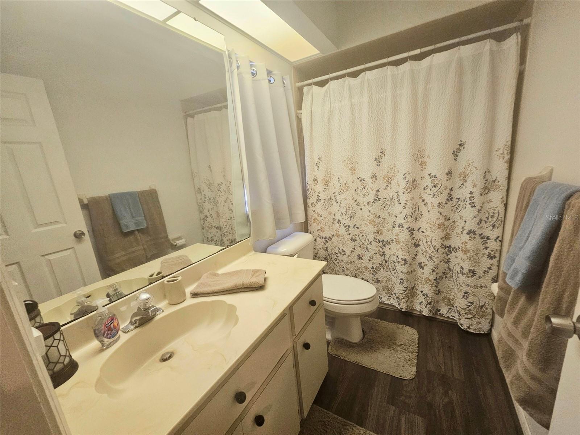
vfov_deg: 89.9
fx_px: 218
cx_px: 290
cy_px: 218
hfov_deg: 106.2
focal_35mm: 13
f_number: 2.2
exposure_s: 1/60.2
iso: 320
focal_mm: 2.2
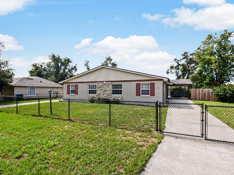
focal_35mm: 17
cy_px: 84
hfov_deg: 91.0
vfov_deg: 74.7
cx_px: 118
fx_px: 115
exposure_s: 1/400
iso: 200
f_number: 7.1
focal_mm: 7
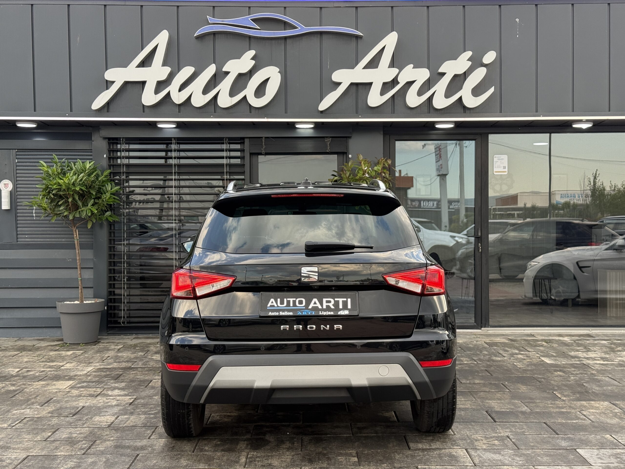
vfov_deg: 30.3
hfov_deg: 39.7
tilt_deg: +0.0
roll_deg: +0.1
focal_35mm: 48
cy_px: 234
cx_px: 312
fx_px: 867
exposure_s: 1/327
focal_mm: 6.76
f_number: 1.78
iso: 64
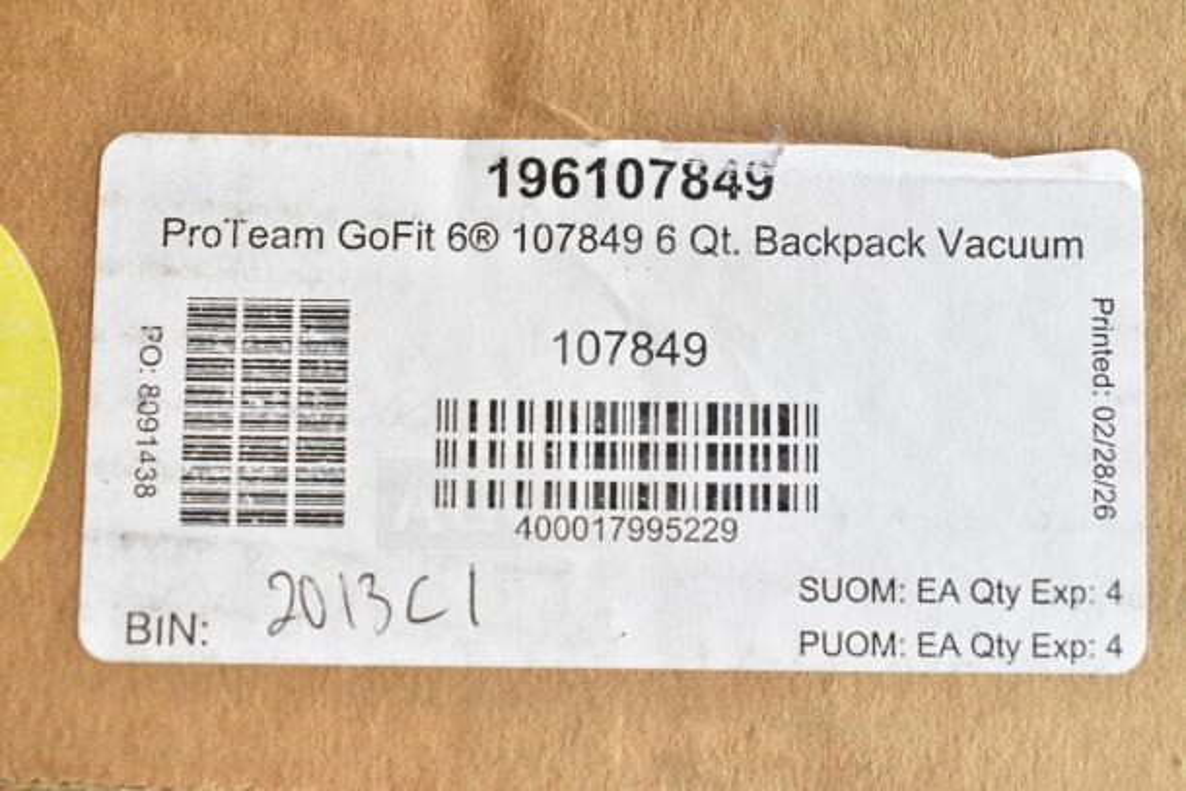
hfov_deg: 41.1
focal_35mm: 48
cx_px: 593
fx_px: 1582
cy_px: 396
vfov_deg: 28.1
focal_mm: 32
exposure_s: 1/160
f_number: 6.3
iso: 1600
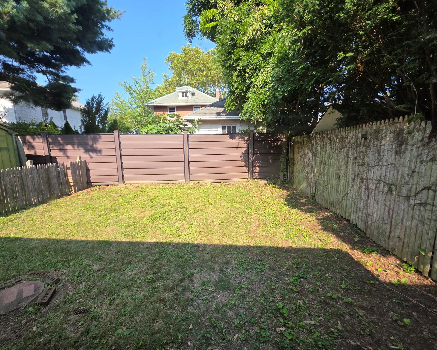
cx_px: 208
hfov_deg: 100.6
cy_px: 180
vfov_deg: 88.0
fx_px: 181
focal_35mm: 14
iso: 125
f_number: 1.9
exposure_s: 1/2000
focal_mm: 2.2
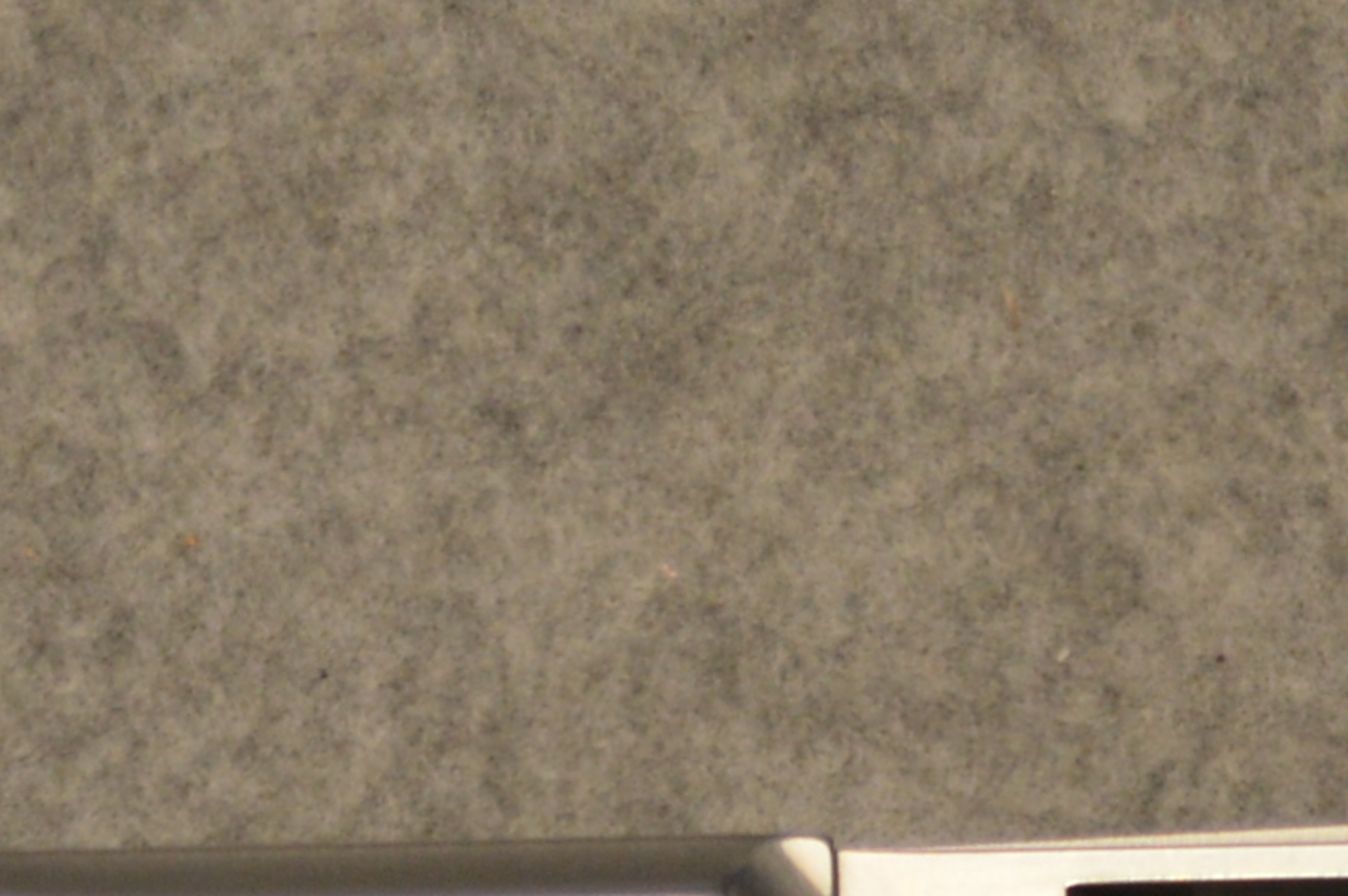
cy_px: 2982
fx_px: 7483
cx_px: 771
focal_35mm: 200
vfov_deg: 6.2
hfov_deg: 10.3
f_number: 3.8
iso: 400
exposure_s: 1/50
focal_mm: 20
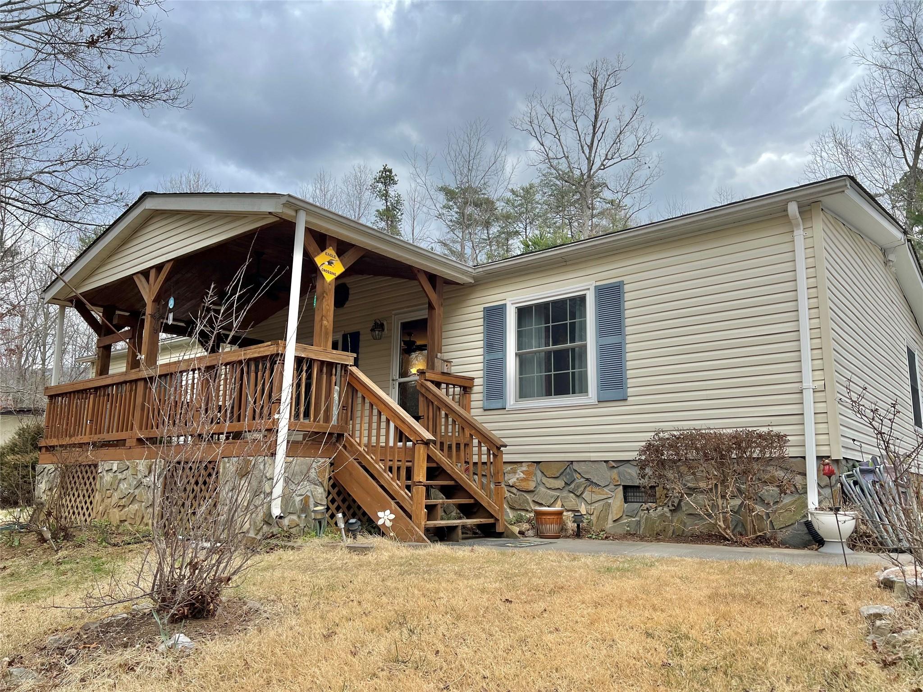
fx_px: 693
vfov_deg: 53.1
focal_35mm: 26
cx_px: 462
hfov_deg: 67.3
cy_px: 346
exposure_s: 1/887
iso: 50
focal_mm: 5.7
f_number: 1.5
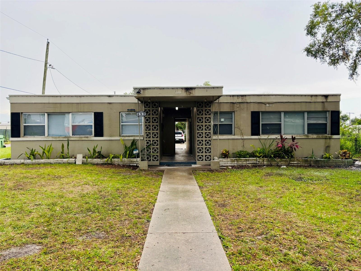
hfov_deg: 67.3
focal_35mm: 26
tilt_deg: -0.5
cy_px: 136
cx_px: 180
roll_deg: +0.3
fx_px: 271
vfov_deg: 53.1
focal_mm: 5.96
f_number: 1.6
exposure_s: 1/498
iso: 50
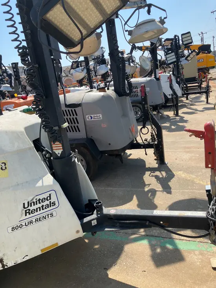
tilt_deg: -13.1
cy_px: 144
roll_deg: +10.1
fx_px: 233
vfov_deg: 63.4
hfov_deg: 49.8
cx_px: 108
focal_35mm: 28
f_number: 1.8
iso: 32
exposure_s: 1/1389
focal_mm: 3.99
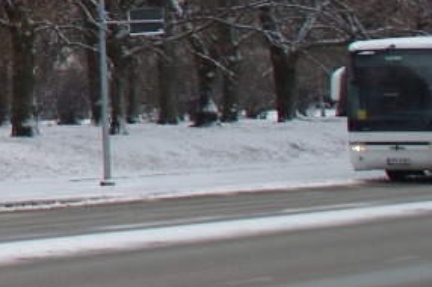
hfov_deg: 8.8
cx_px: -730
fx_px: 2457
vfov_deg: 6.5
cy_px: -218
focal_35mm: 205
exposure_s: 1/50
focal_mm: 24
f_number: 8
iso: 250
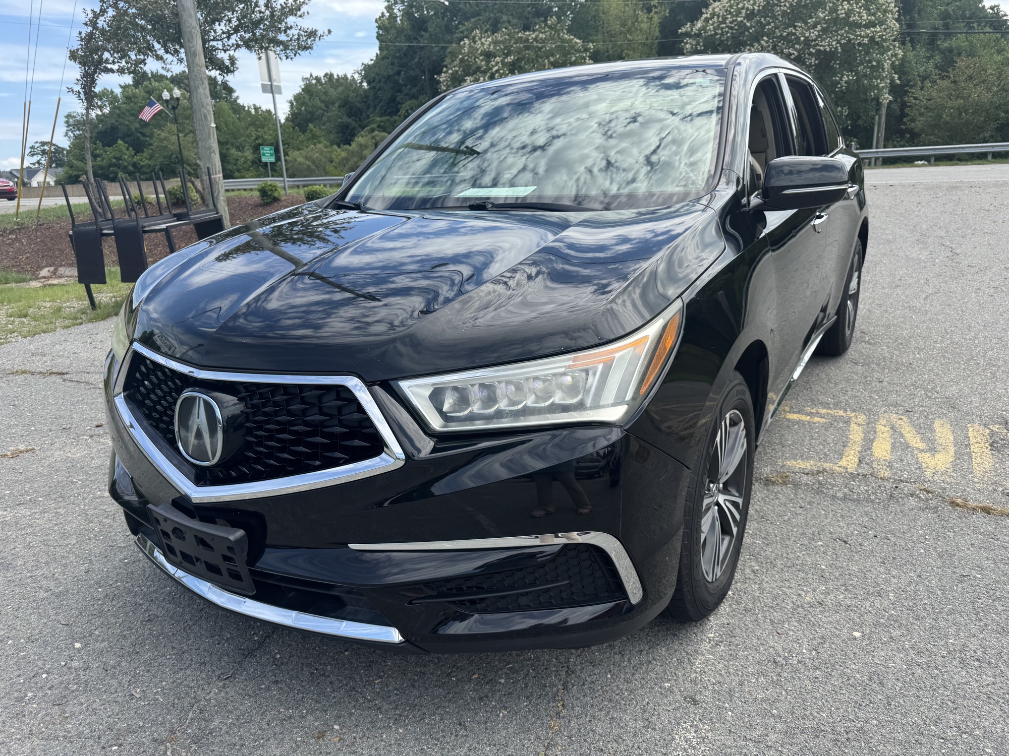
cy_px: 378
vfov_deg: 56.8
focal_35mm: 24
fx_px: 700
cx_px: 504
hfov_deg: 71.6
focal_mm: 6.76
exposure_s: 1/2174
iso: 80
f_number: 1.78
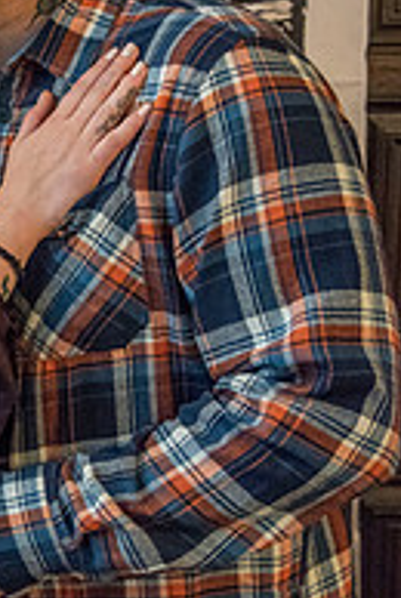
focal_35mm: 88
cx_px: -43
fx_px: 1465
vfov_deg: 23.1
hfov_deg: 15.2
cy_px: 247
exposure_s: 1/200
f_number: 4
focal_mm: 38
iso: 3200
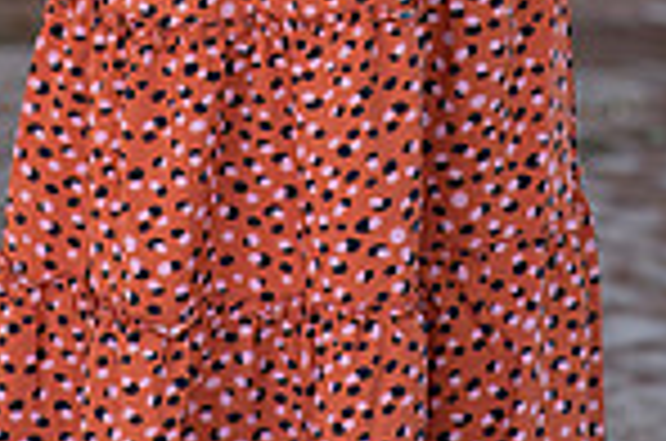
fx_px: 4781
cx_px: 234
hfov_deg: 8.0
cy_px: -562
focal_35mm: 259
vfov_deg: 5.1
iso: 640
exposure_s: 1/320
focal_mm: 85
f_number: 4
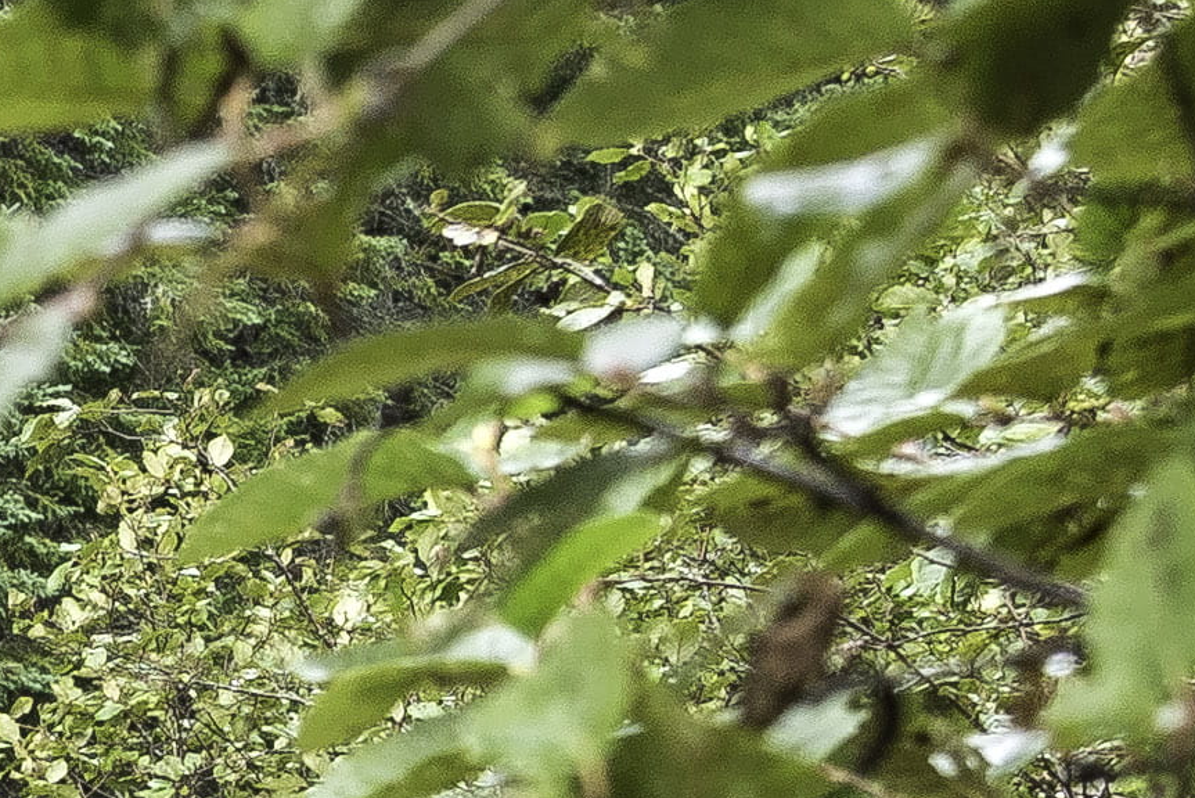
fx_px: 8102
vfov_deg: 5.5
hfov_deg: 7.9
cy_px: 1735
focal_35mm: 244
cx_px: -1455
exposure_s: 1/125
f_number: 7.1
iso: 400
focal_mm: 35
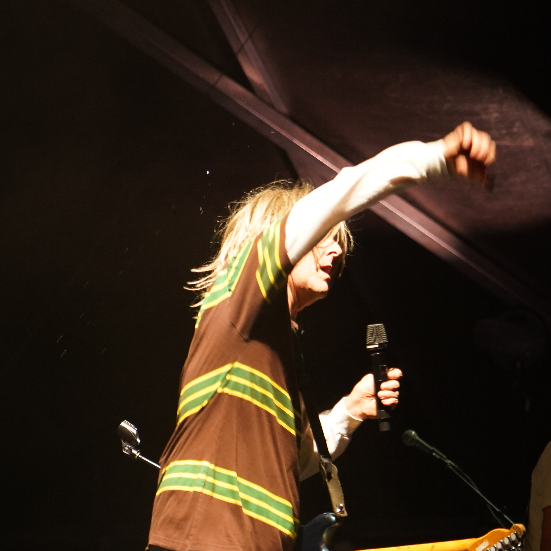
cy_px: 258
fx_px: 3782
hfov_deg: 8.3
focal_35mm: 210
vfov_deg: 8.3
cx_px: 463
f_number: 4
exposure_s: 1/160
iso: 2500
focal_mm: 105
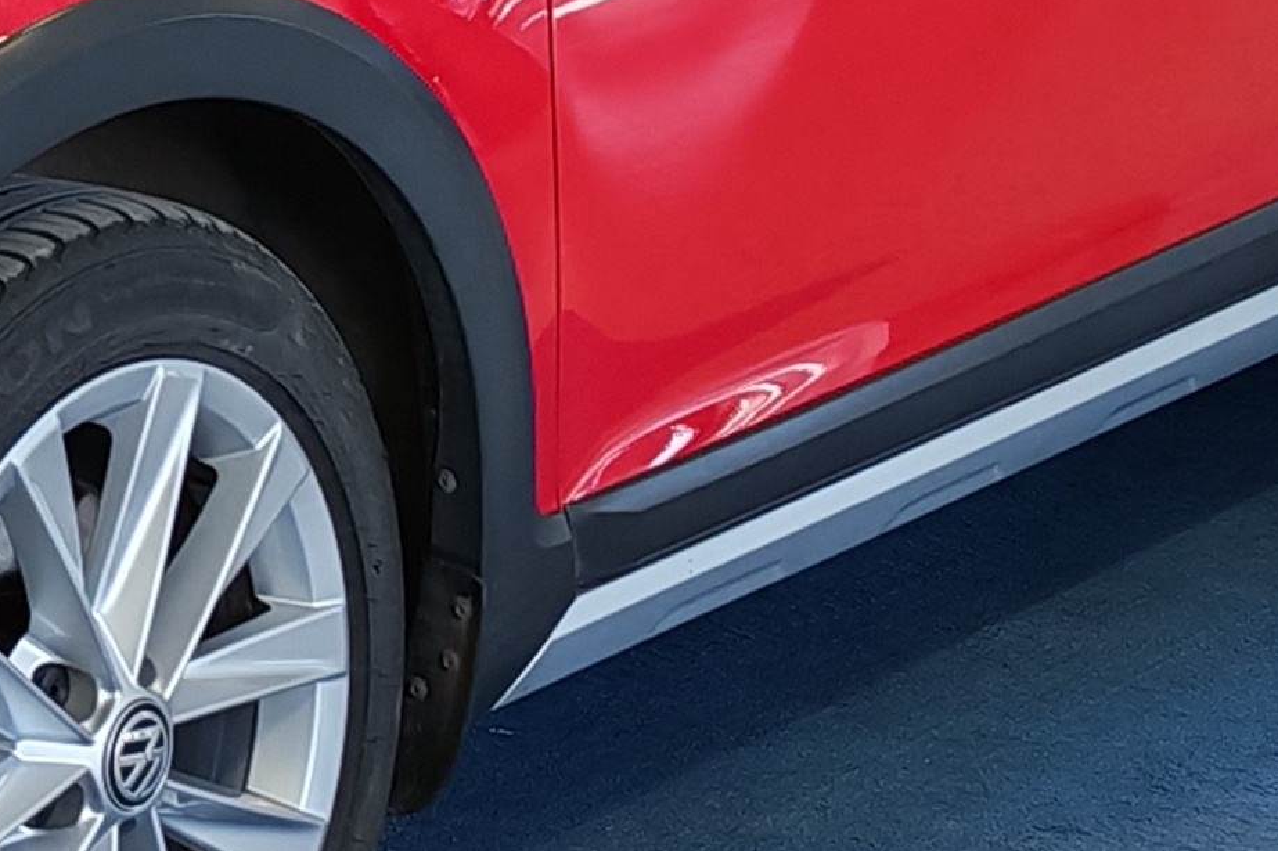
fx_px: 5572
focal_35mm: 157
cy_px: 237
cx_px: -165
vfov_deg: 8.7
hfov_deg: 12.8
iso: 64
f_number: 1.9
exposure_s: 1/100
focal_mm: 6.12
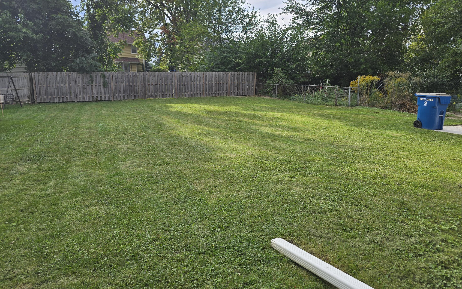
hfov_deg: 72.5
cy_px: 123
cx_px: 226
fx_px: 315
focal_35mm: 25
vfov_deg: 49.1
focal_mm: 6.3
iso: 12
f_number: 1.7
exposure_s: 1/601
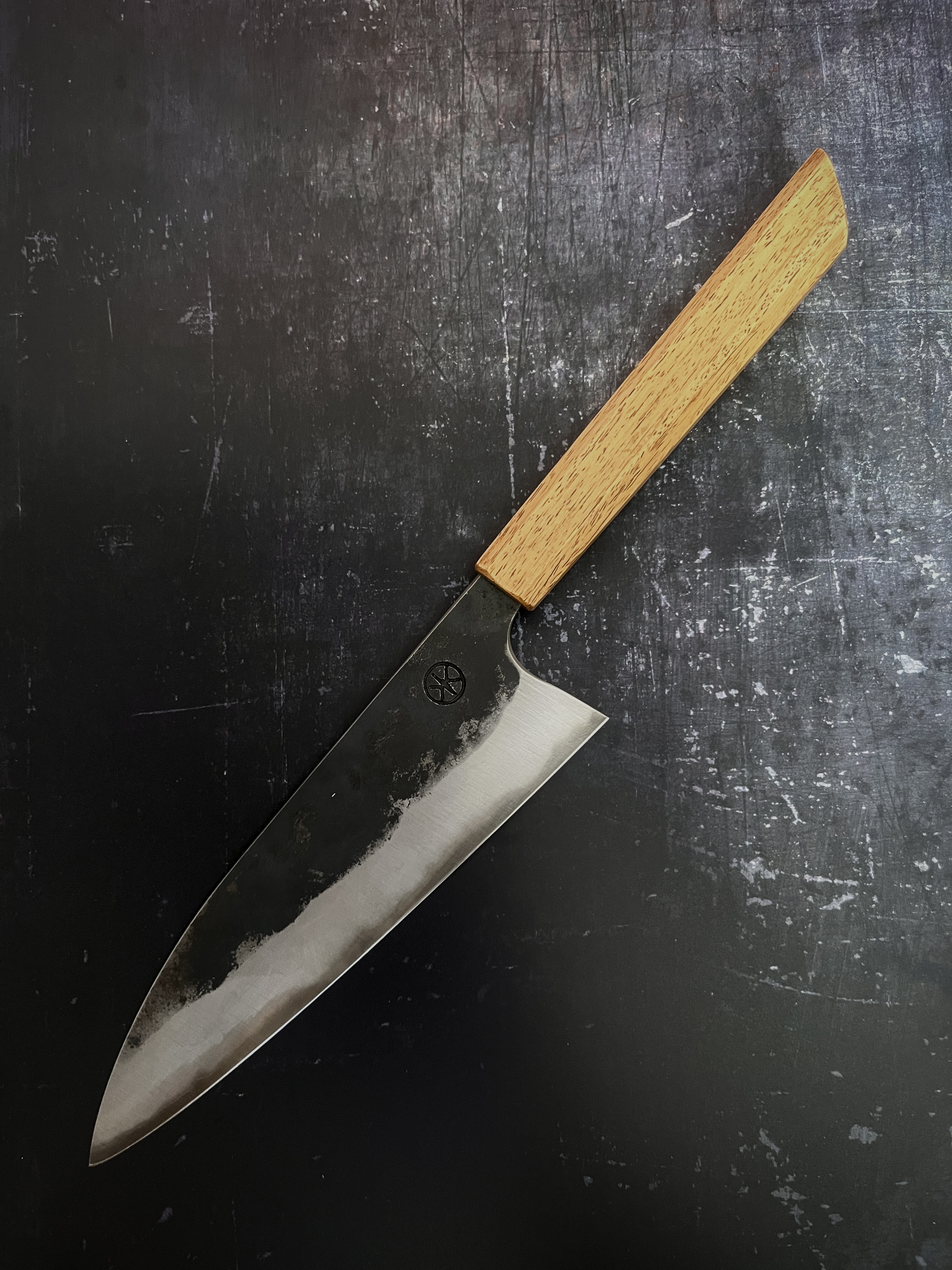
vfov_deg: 67.3
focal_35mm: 26
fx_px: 953
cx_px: 476
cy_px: 635
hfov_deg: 53.1
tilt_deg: -84.5
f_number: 1.6
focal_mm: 5.1
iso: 500
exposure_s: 1/60
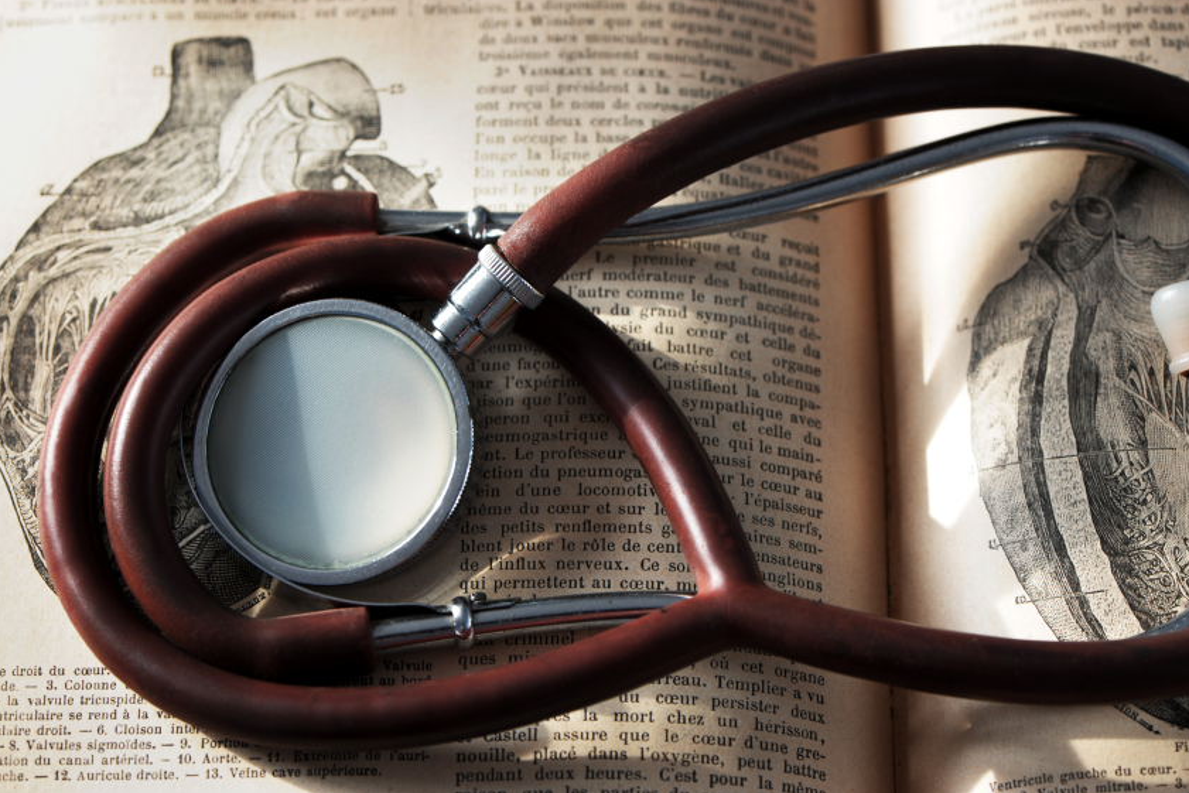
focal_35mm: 106
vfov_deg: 12.9
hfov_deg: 19.3
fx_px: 3501
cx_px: 595
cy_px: 396
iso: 200
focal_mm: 105
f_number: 8
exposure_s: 1/13
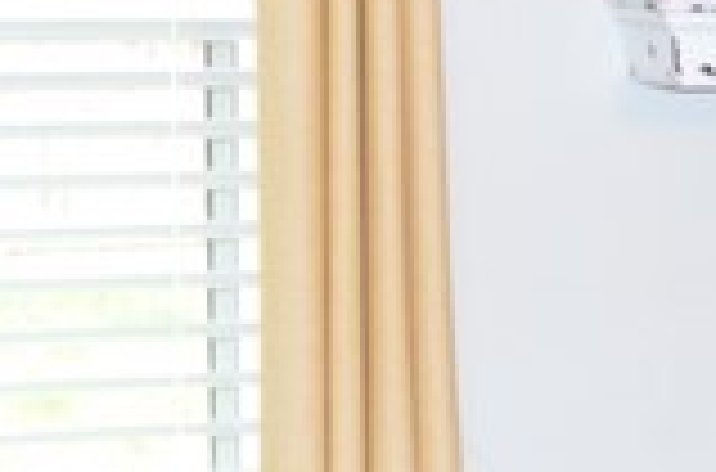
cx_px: 1326
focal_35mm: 206
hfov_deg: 9.5
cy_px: 690
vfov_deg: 6.5
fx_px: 4085
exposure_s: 1/50
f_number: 3.8
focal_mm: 20
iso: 800
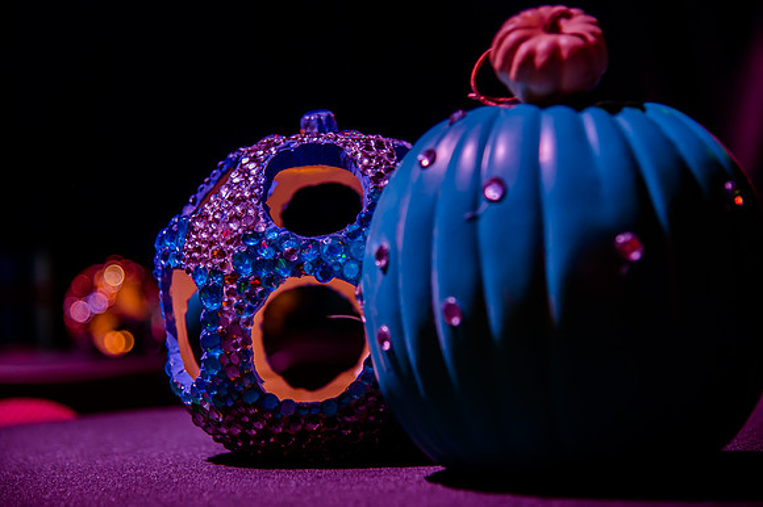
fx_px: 1675
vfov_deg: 17.2
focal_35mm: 79
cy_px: 267
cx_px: 361
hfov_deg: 25.7
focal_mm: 75
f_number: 4
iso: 400
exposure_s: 1/20
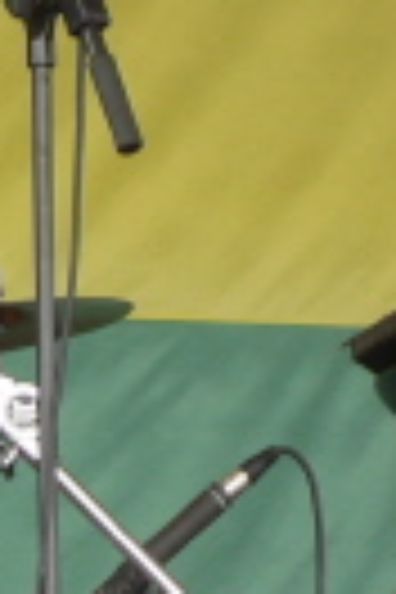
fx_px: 10559
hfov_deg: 2.1
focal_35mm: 640
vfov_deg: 3.2
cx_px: -664
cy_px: 812
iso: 64
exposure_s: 1/60
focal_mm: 24.6
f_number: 3.3
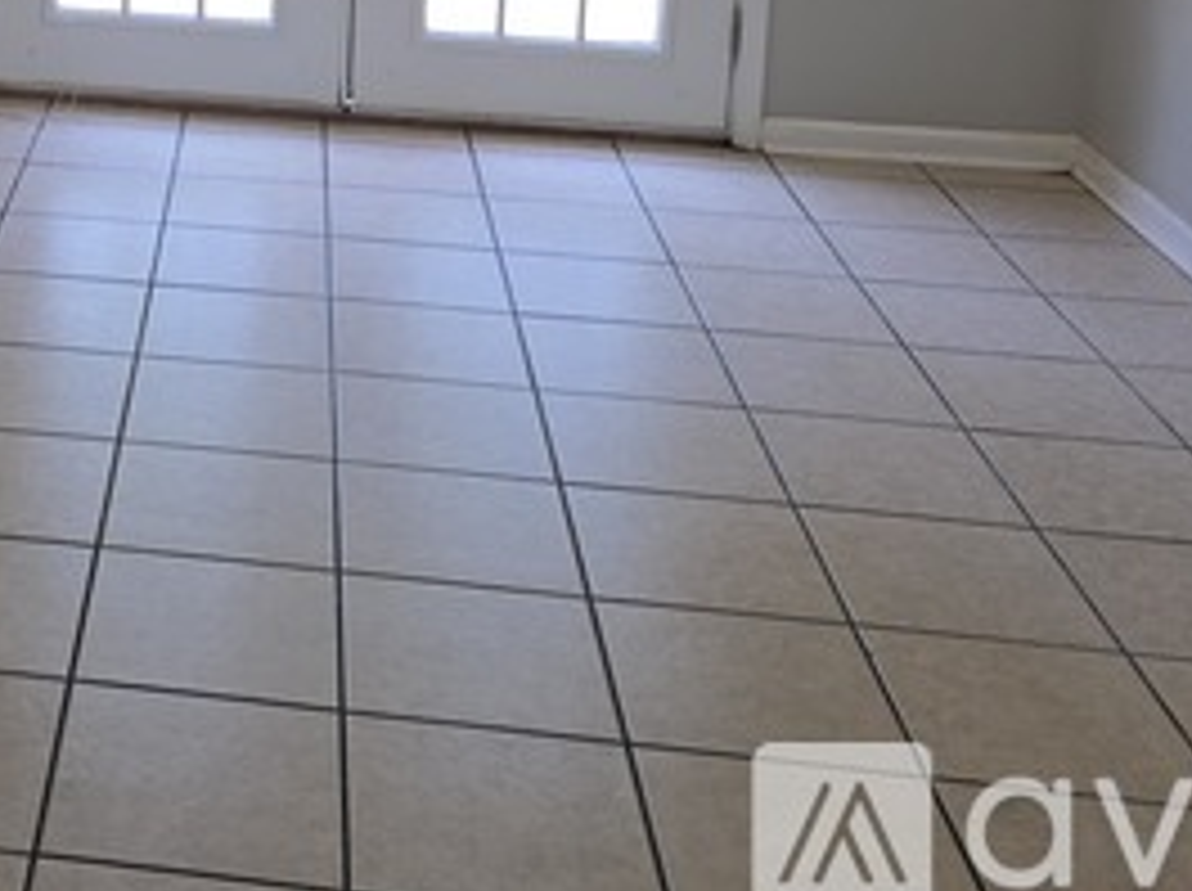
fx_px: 1995
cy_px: -202
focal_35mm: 58
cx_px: -20
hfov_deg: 30.7
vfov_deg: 22.9
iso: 25
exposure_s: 1/60
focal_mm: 6.3
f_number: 1.7
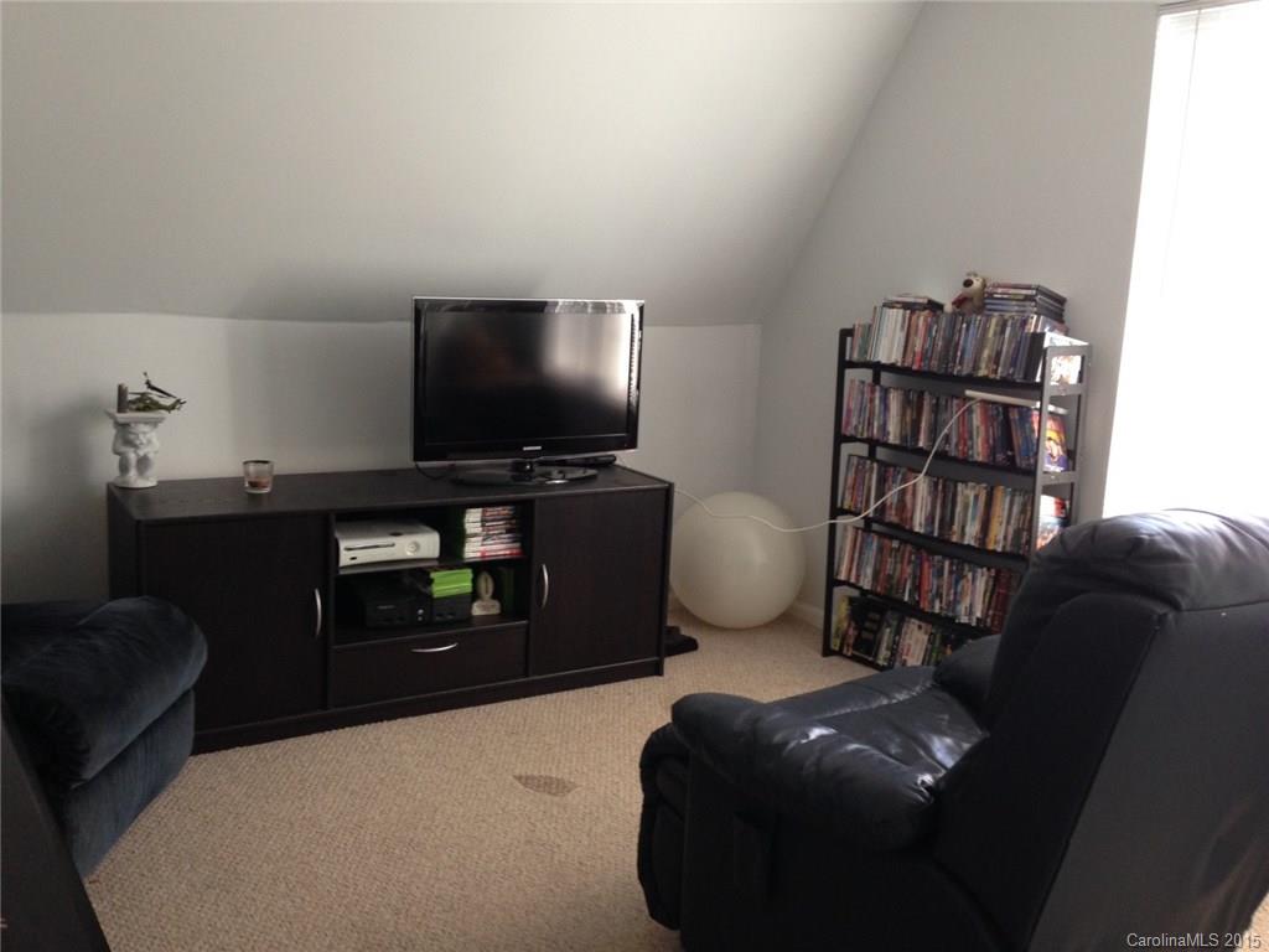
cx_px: 634
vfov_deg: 42.9
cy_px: 476
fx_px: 1210
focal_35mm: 33
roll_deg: -2.4
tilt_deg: -9.2
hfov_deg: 55.4
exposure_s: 1/20
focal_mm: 4.12
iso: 100
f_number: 2.4
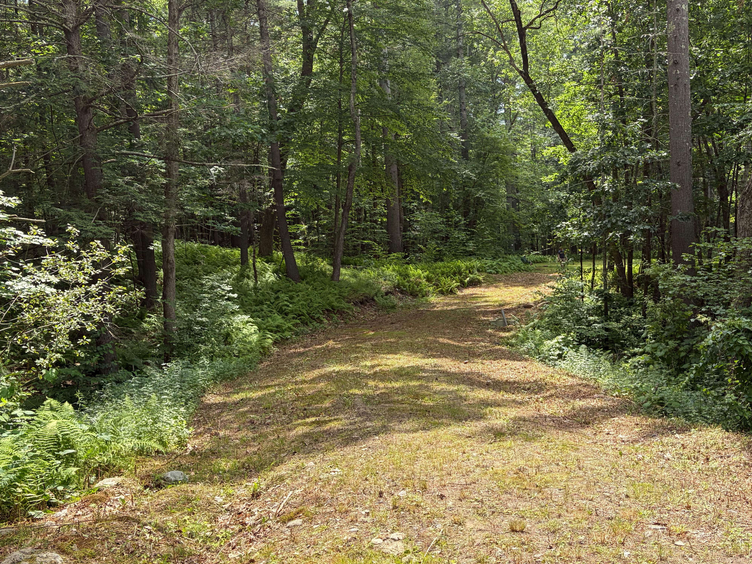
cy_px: 340
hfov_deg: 49.7
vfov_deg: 38.5
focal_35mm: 37
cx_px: 461
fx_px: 804
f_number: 1.6
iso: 50
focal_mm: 5.96
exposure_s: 1/1239
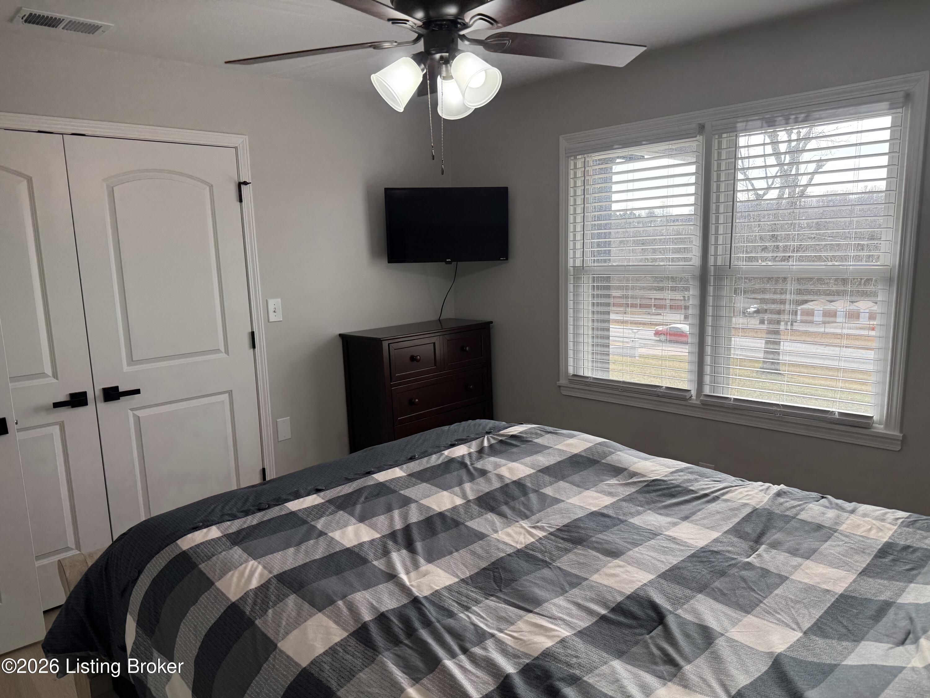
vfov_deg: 56.8
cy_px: 349
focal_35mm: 24
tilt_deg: -10.7
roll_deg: +1.7
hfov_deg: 71.6
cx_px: 465
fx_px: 645
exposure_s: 1/282
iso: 80
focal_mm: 6.76
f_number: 1.78
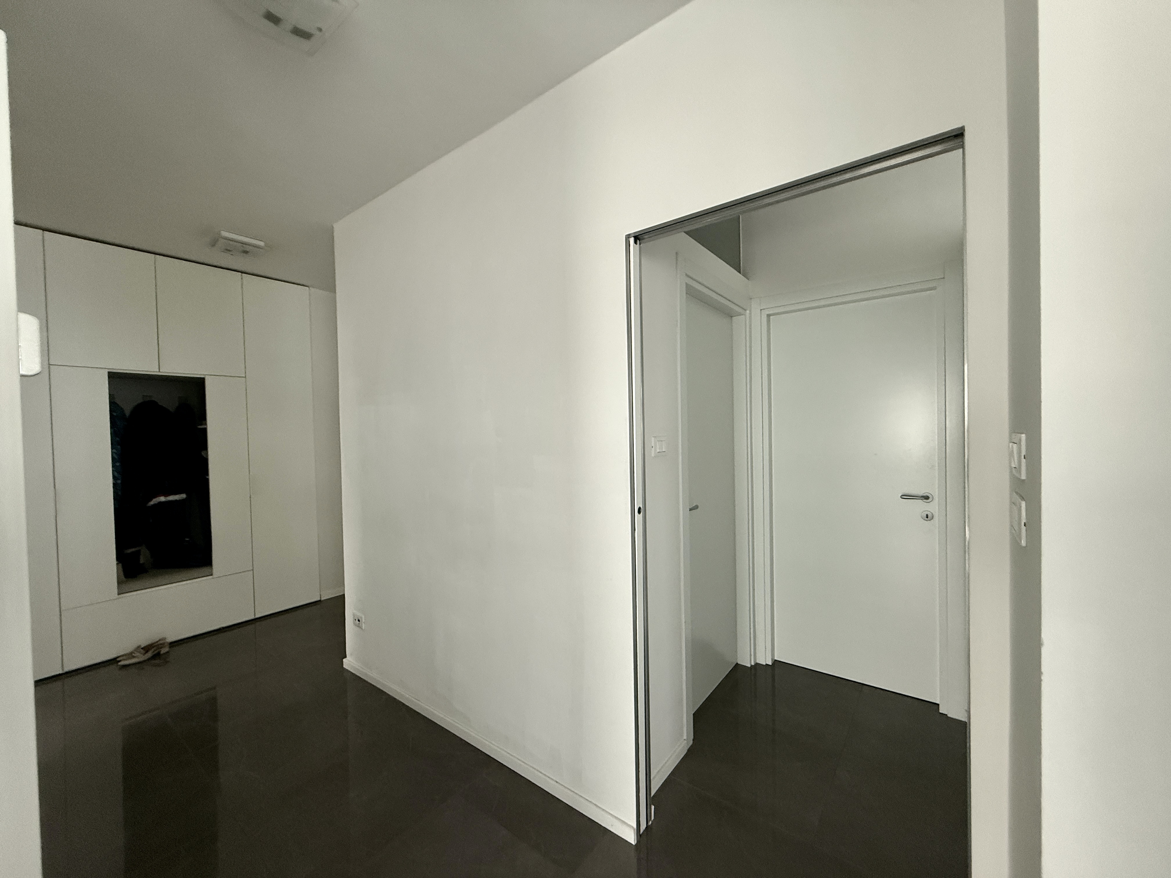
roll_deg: +1.1
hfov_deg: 102.1
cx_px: 586
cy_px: 439
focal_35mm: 14
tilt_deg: -1.3
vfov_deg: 85.7
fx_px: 474
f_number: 2.2
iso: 320
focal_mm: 2.22
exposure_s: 1/77
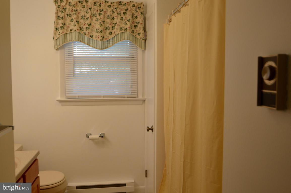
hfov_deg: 64.6
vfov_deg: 45.6
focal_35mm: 28
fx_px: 230
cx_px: 146
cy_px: 96
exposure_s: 1/80
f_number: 4.2
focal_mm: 19
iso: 400
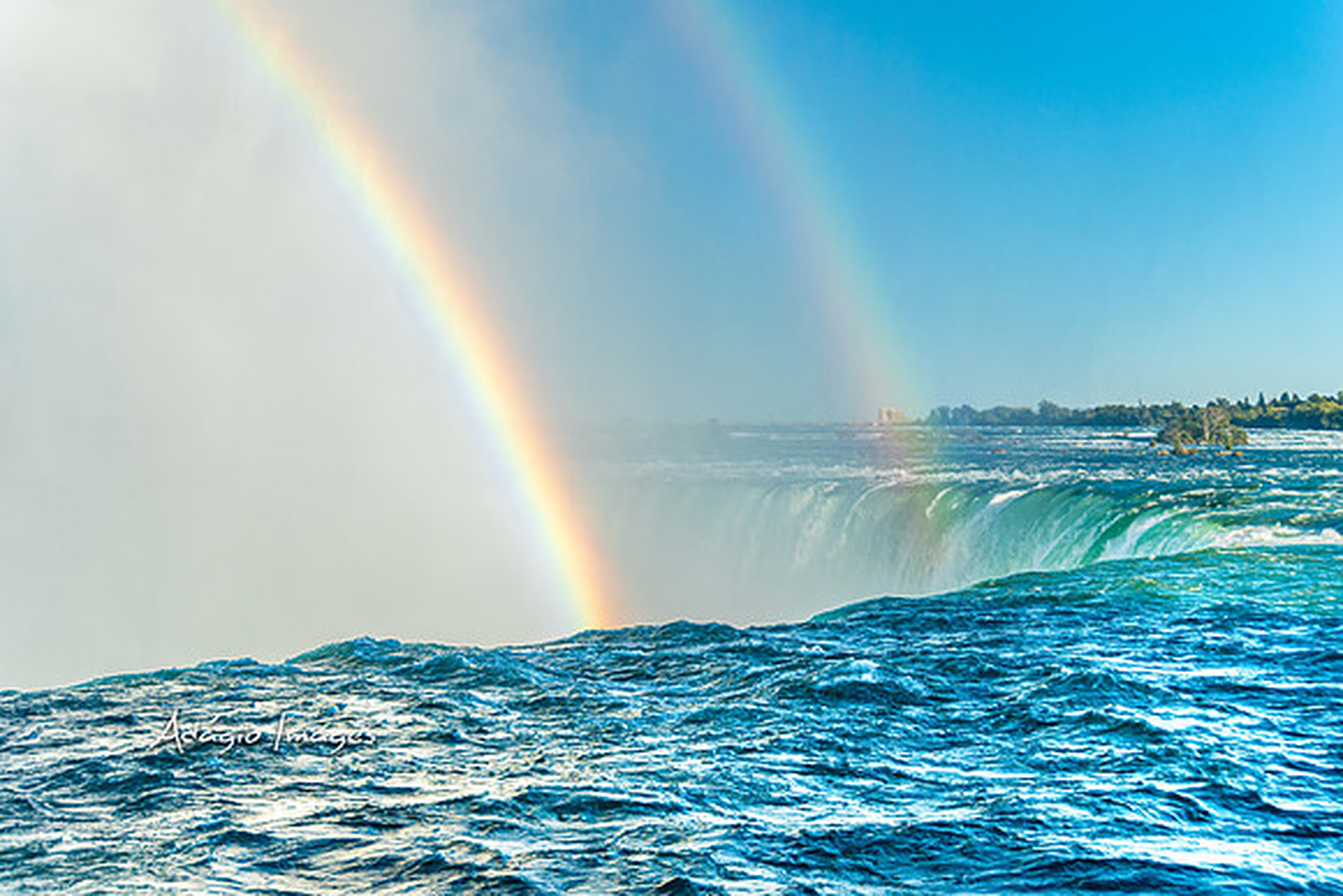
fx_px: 1959
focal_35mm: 52
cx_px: 672
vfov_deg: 25.8
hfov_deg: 37.8
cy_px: 448
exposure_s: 1/500
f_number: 5.6
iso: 100
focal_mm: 35
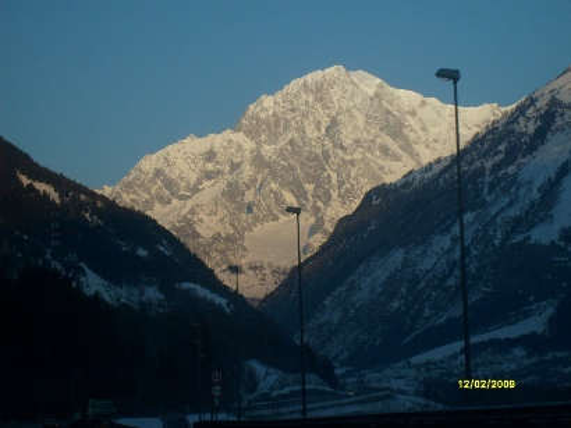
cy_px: 214
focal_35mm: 106
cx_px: 286
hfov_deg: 18.6
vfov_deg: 13.9
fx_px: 1747
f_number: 4.9
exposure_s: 1/350
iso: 80
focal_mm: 17.4
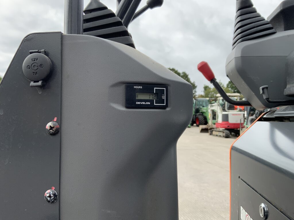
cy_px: 110
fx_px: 246
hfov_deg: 61.7
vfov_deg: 48.2
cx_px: 147
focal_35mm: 29
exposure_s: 1/855
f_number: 1.8
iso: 16
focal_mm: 3
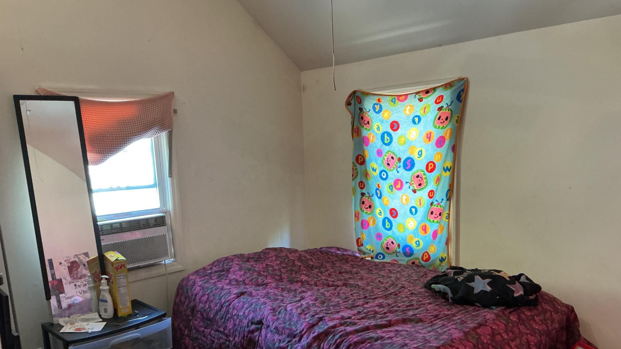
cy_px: 227
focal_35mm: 32
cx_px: 311
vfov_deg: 36.4
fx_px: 527
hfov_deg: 61.0
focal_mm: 3
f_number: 1.8
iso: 250
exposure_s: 1/40
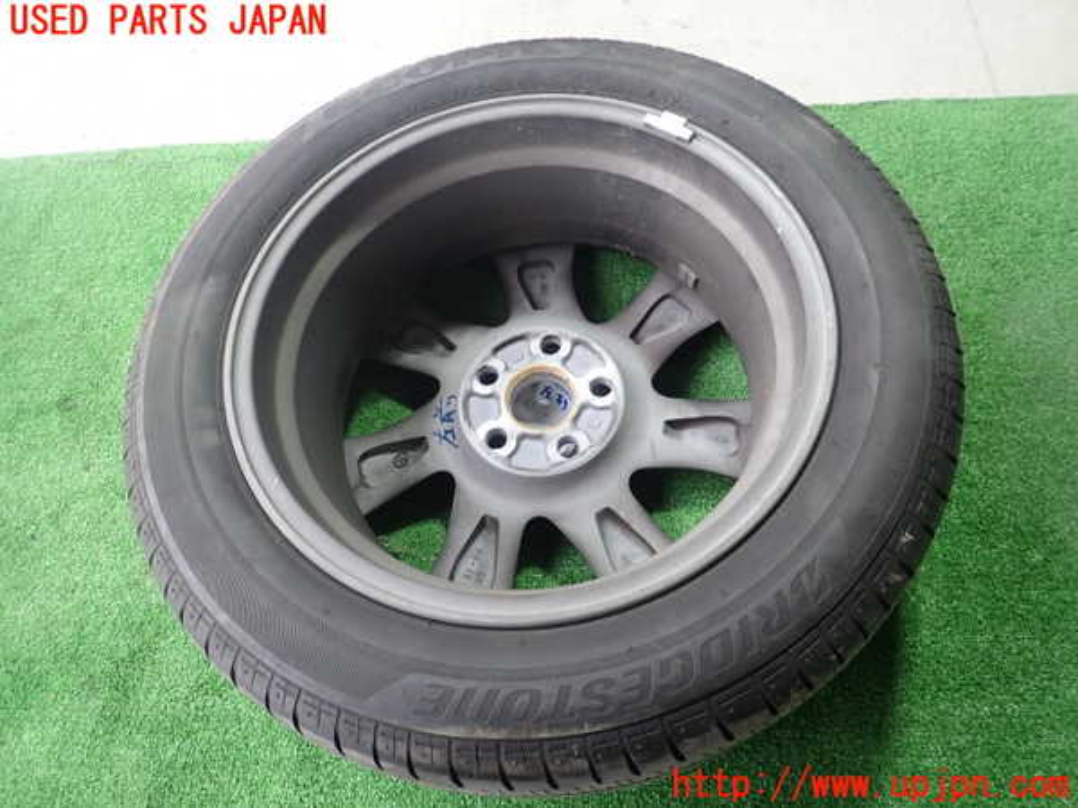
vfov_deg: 54.9
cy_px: 404
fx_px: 779
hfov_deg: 69.4
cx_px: 539
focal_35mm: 25
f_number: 2
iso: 200
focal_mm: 4.5
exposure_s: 1/40
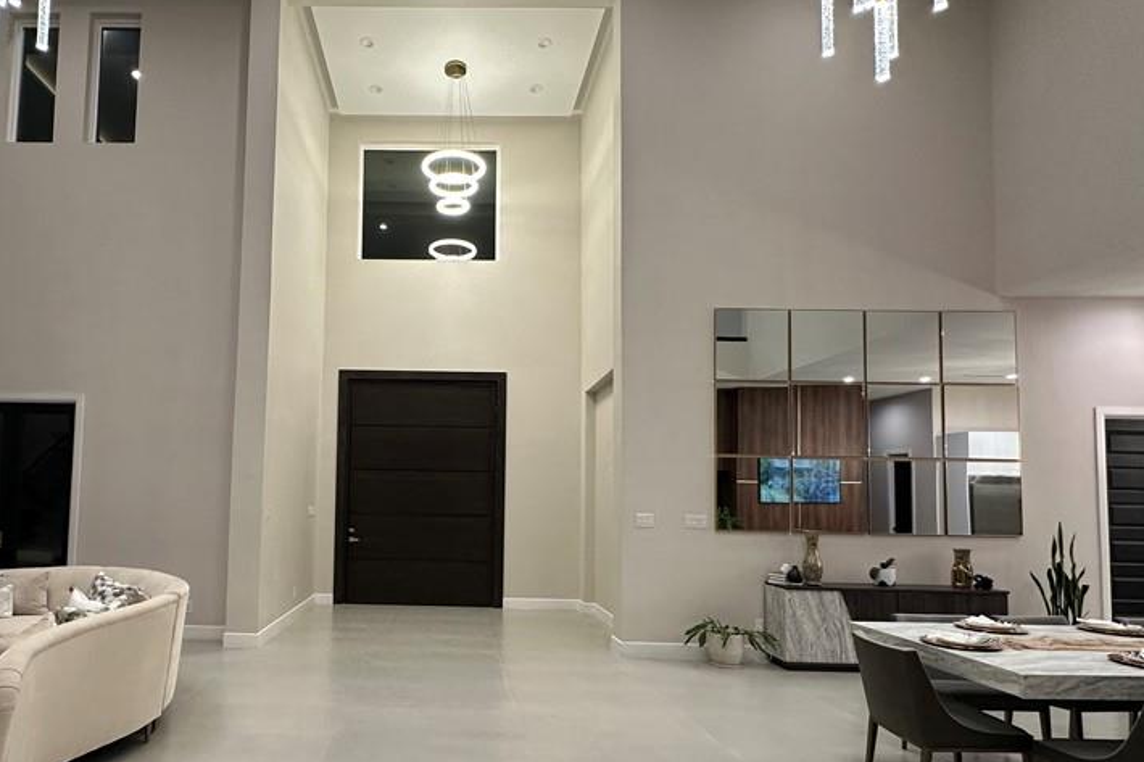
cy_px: 458
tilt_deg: +3.6
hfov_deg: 79.8
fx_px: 667
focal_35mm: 21
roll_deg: -1.5
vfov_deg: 59.0
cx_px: 435
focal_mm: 2.22
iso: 200
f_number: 2.2
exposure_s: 1/60
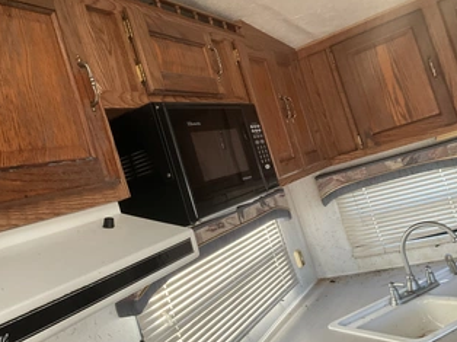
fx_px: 488
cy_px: 163
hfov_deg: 50.1
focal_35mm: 37
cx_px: 207
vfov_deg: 38.6
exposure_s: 1/60
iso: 100
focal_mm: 3
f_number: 1.8
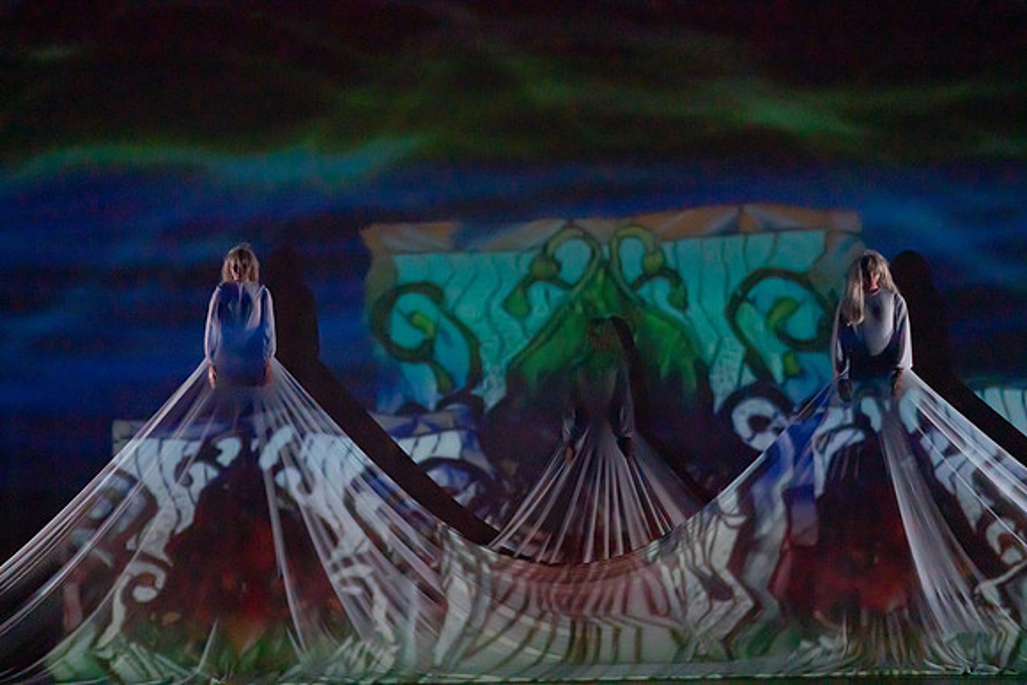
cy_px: 342
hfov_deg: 10.1
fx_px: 5792
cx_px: 514
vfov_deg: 6.8
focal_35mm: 203
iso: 6400
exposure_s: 1/320
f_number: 5.6
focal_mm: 203
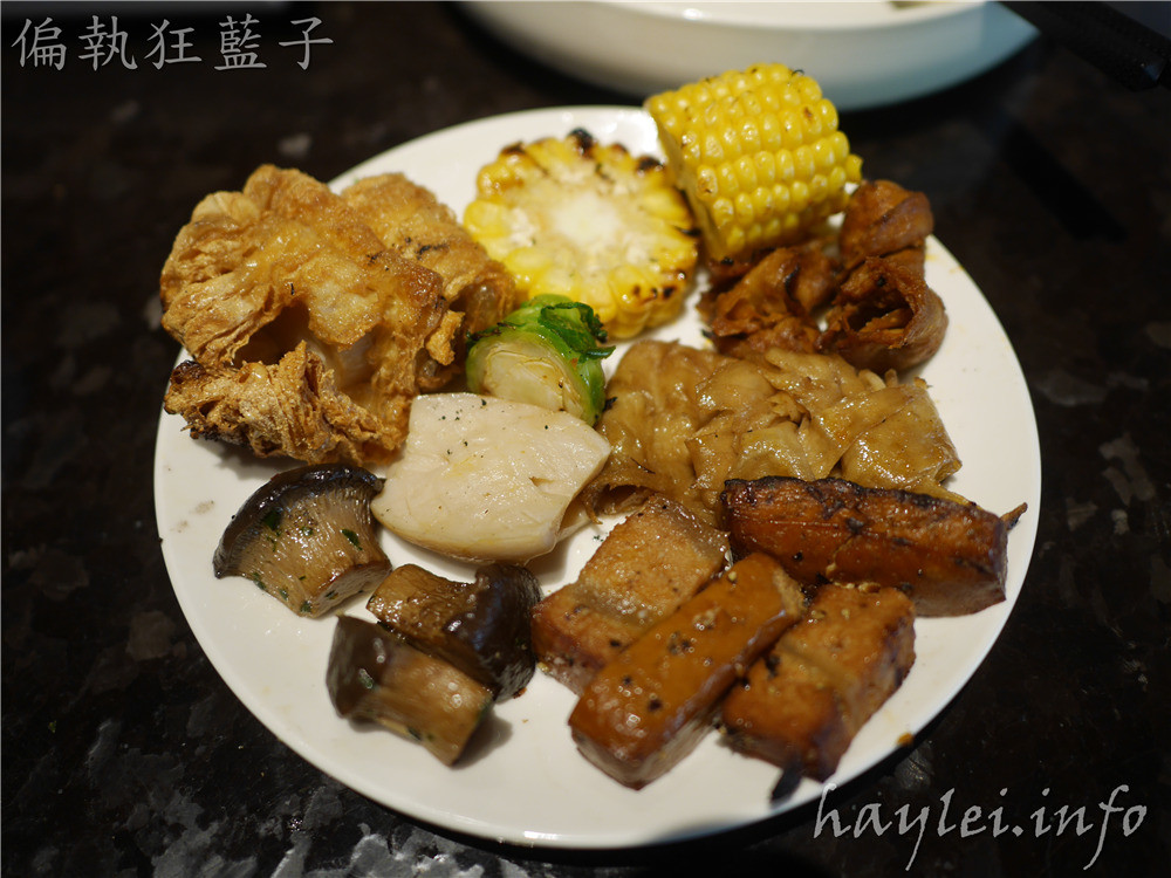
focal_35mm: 30
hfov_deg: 60.0
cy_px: 439
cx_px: 586
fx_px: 1015
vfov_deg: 46.8
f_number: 1.8
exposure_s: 1/100
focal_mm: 15
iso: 200
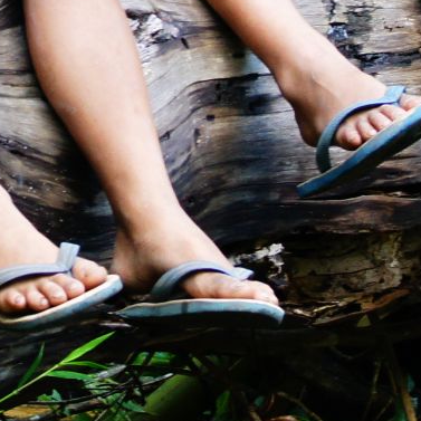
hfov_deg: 2.9
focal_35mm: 609
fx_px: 8380
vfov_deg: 2.9
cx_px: -98
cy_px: -257
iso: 400
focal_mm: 90
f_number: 6.3
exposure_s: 1/30
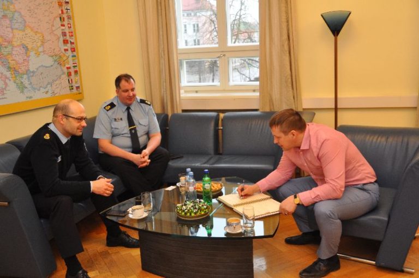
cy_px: 139
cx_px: 210
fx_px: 436
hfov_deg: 51.3
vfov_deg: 35.4
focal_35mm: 38
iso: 720
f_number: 4
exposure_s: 1/60
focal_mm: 25
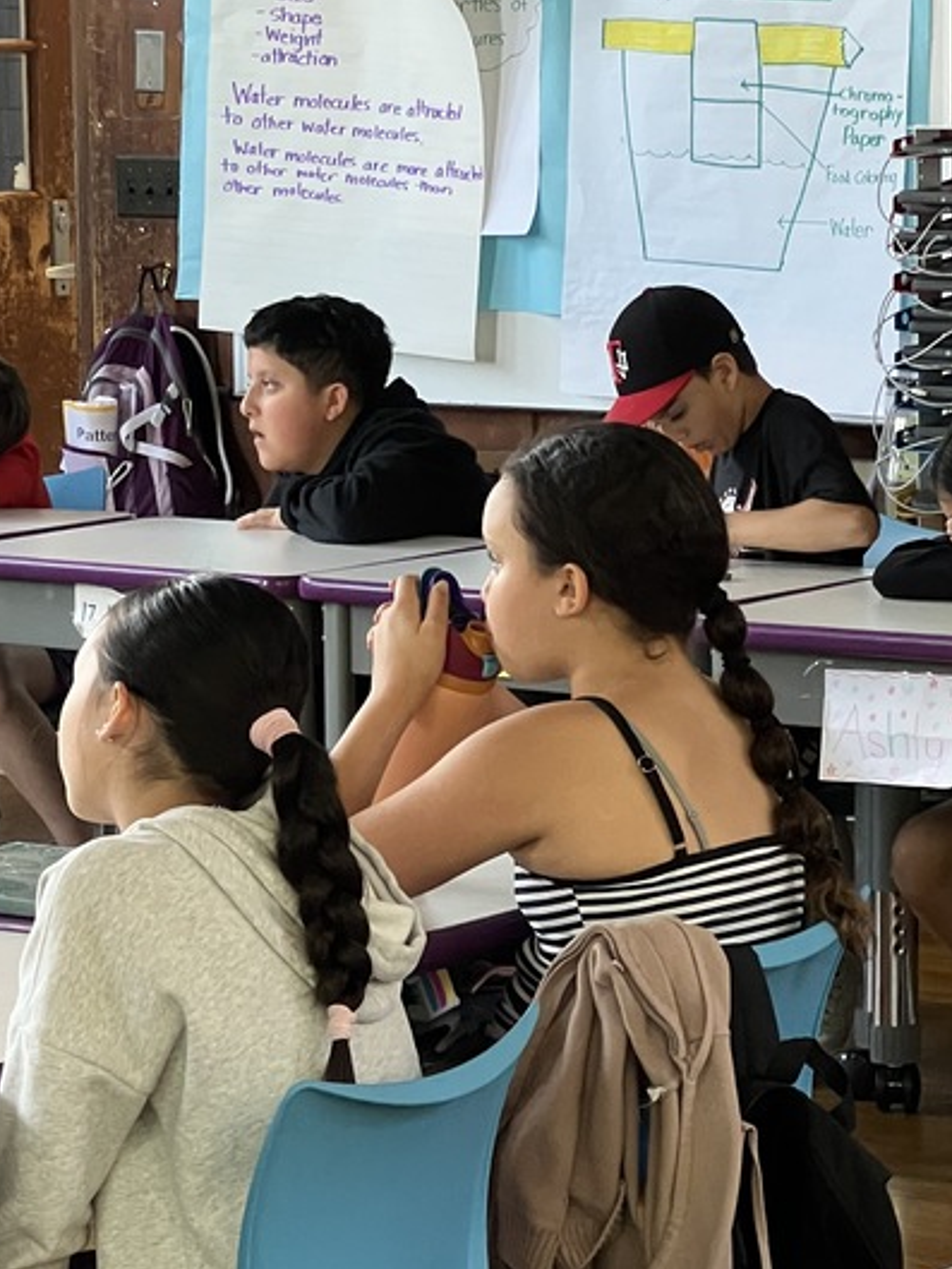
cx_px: 307
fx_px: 5461
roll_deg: +1.3
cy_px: 703
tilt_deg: -9.4
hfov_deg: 10.0
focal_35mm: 149
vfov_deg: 13.2
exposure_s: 1/60
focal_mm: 9
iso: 250
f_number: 2.8
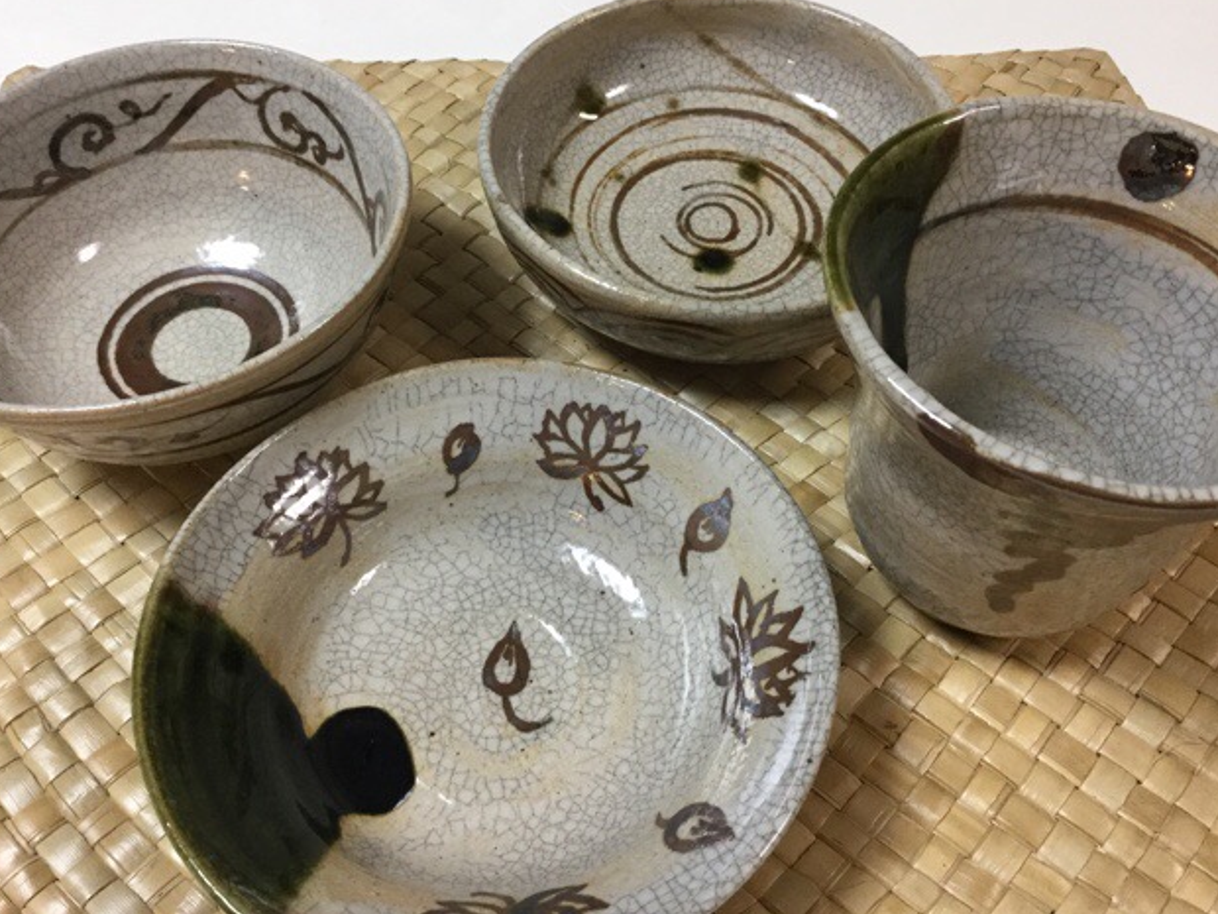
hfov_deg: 56.8
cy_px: 444
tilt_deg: -54.2
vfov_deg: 44.2
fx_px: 1126
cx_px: 601
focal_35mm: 32
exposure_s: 1/30
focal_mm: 3.3
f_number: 2.4
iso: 125
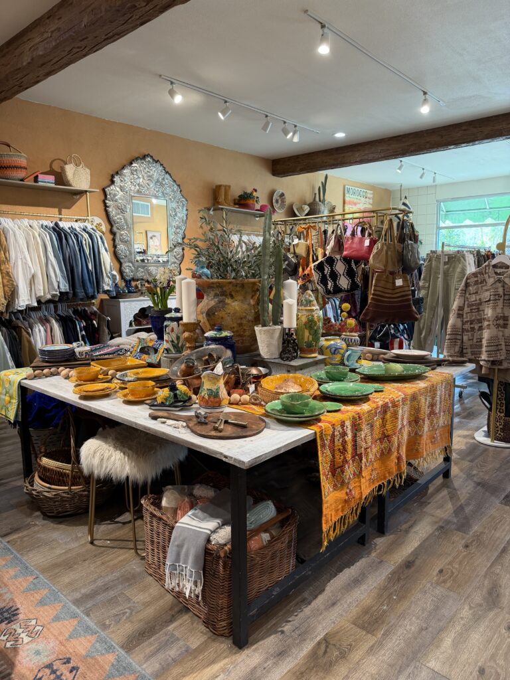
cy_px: 340
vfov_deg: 71.6
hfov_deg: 56.8
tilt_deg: -8.7
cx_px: 255
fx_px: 471
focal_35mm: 24
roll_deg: +0.2
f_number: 1.78
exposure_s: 1/60
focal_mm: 6.76
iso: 160
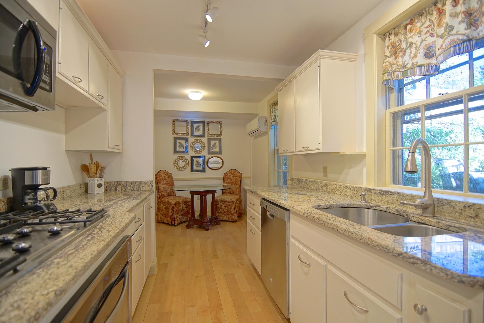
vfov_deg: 72.0
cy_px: 162
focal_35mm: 16
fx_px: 222
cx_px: 242
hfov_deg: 95.0
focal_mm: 11
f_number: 2.8
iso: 200
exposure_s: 1/60
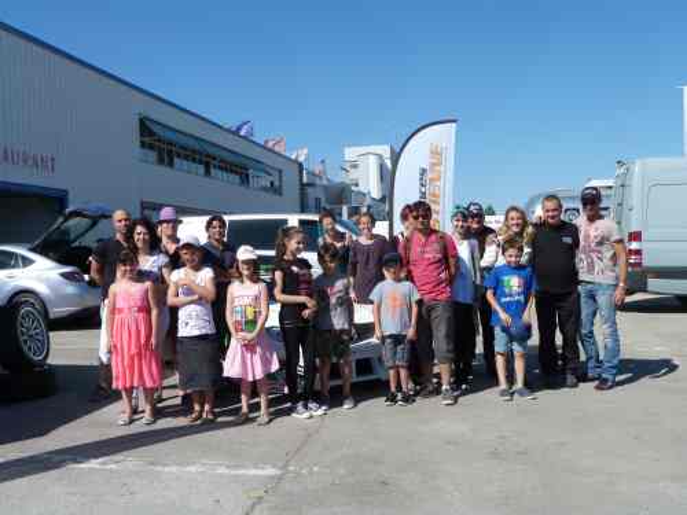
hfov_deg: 50.1
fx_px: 734
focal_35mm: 37
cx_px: 344
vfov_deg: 38.7
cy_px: 258
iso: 80
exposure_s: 1/640
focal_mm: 6.7
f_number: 4.5
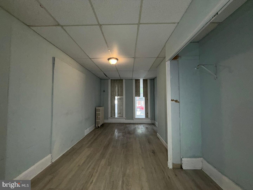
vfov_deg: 85.7
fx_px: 102
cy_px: 95
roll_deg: +0.0
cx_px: 126
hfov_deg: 102.1
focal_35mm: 14
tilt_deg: +2.4
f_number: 2.2
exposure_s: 1/60
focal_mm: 2.22
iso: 160
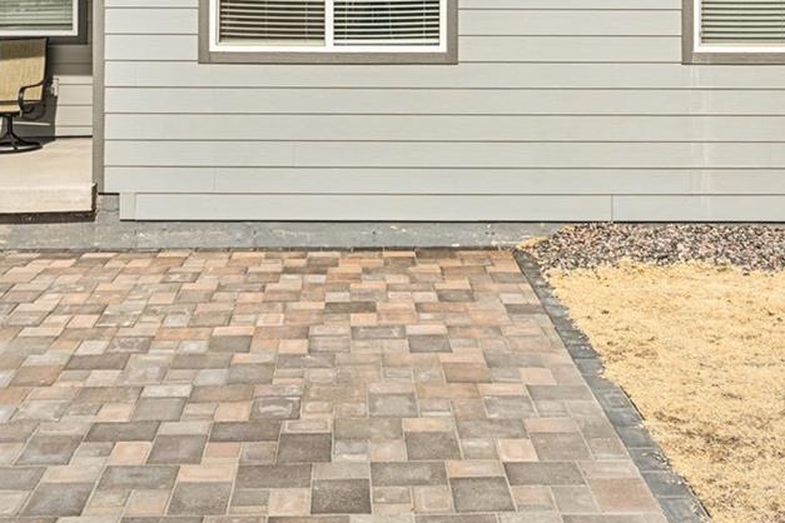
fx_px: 1140
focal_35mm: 52
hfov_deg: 38.0
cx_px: 371
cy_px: -36
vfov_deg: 24.3
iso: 64
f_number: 11
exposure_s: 1/60
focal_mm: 20.5
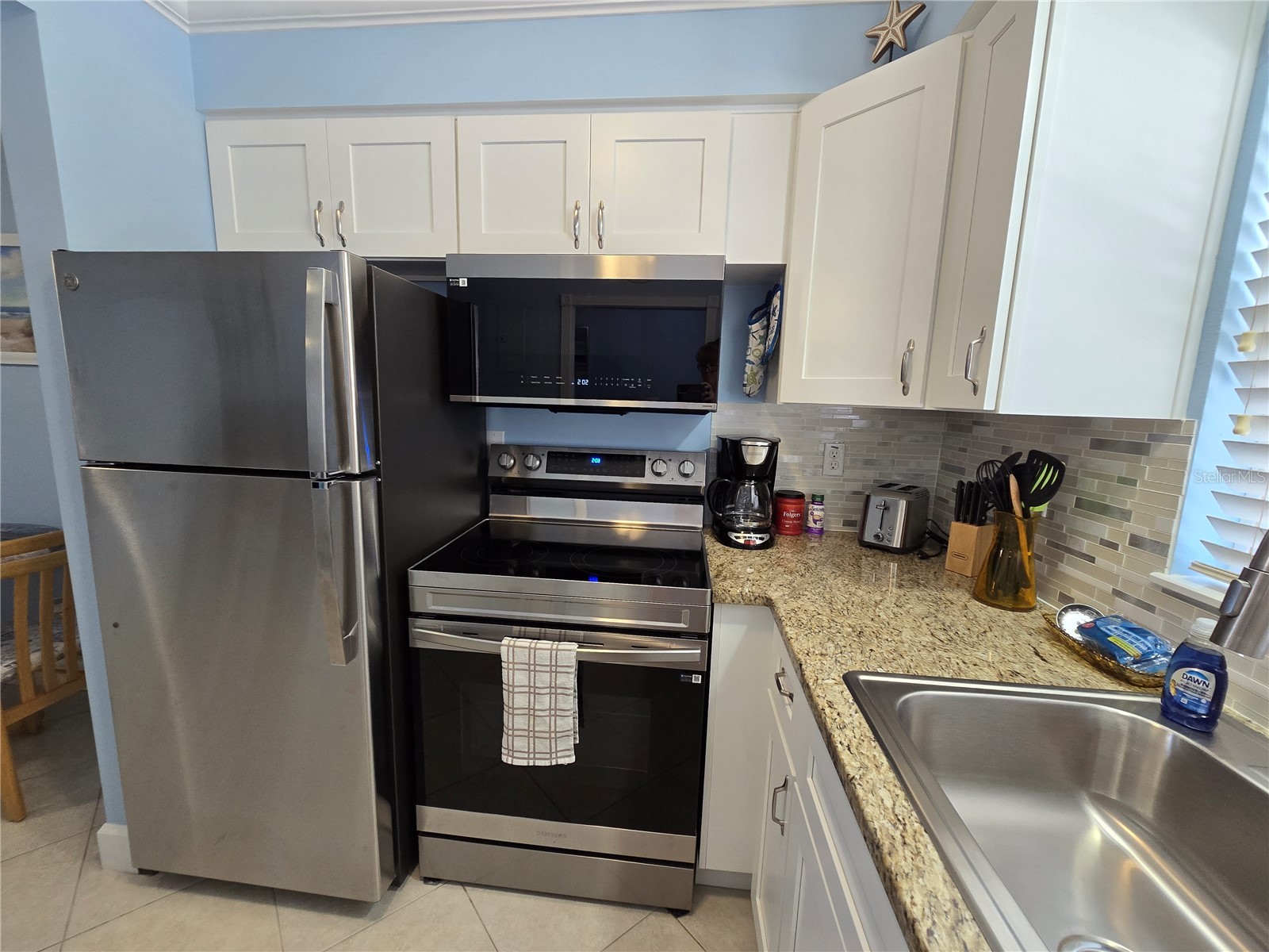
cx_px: 634
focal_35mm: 13
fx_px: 477
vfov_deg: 89.9
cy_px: 476
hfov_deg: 106.2
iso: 200
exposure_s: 1/60
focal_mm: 2.2
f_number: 2.2
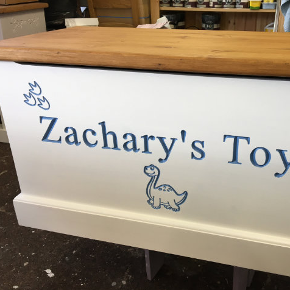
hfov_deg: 46.7
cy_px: 143
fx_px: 332
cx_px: 186
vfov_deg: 47.2
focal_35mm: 35
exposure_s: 1/33
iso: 25
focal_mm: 4.2
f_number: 2.2
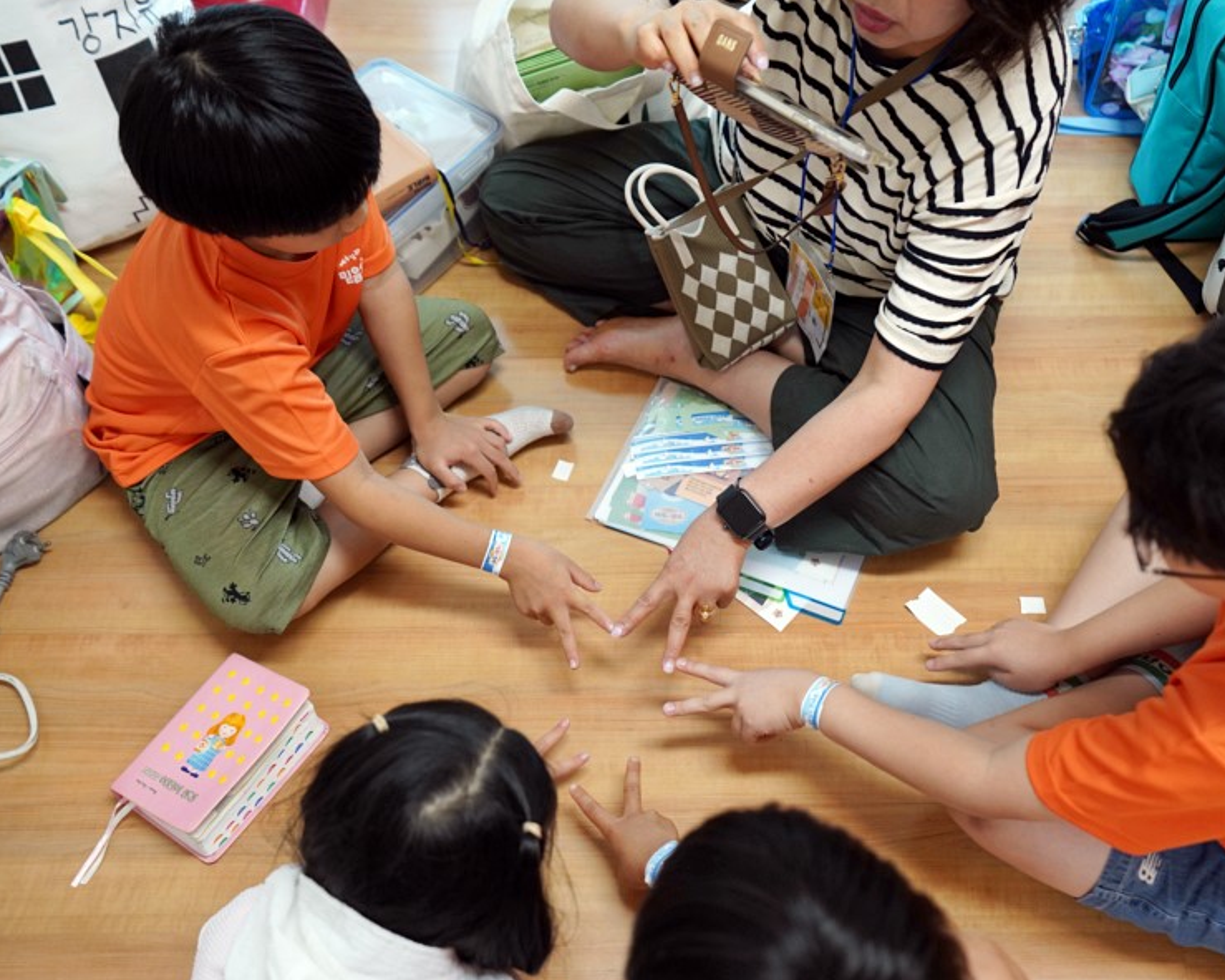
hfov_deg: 45.7
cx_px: 680
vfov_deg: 37.3
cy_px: 496
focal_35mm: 40
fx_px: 1450
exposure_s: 1/160
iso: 1600
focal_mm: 35
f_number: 3.2
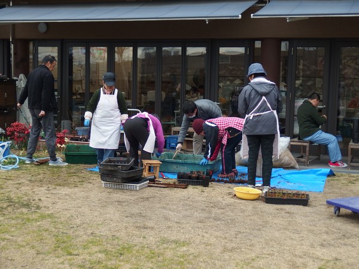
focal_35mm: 62
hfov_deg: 31.2
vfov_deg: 23.7
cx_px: 180
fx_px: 643
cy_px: 134
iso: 100
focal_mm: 11.1
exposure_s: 1/250
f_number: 2.5
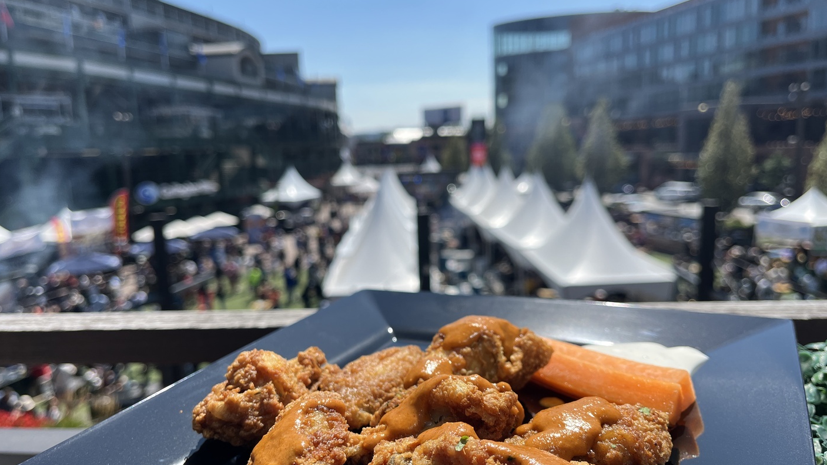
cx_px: 416
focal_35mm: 29
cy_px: 262
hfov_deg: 66.1
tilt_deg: -9.0
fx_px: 636
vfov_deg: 40.1
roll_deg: +2.4
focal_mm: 5.1
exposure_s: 1/3215
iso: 50
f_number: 1.6
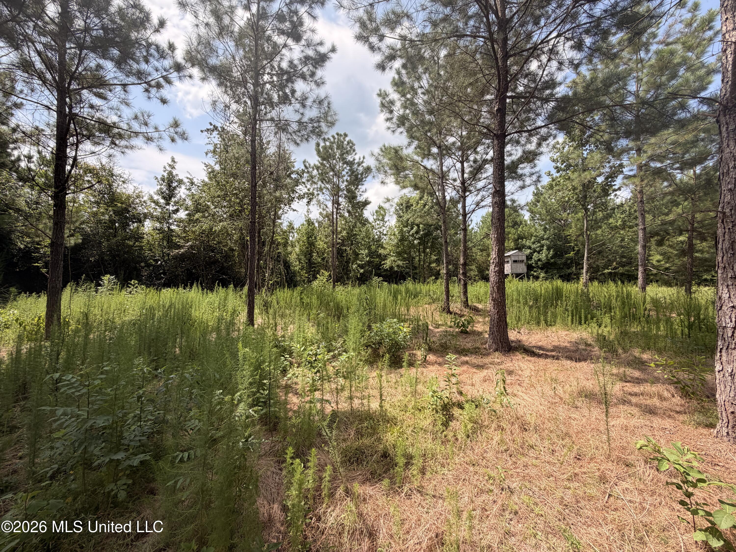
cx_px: 368
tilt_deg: +3.1
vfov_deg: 85.7
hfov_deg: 102.1
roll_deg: +2.0
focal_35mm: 14
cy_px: 276
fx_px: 298
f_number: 2.2
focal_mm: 2.22
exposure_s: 1/770
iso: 40
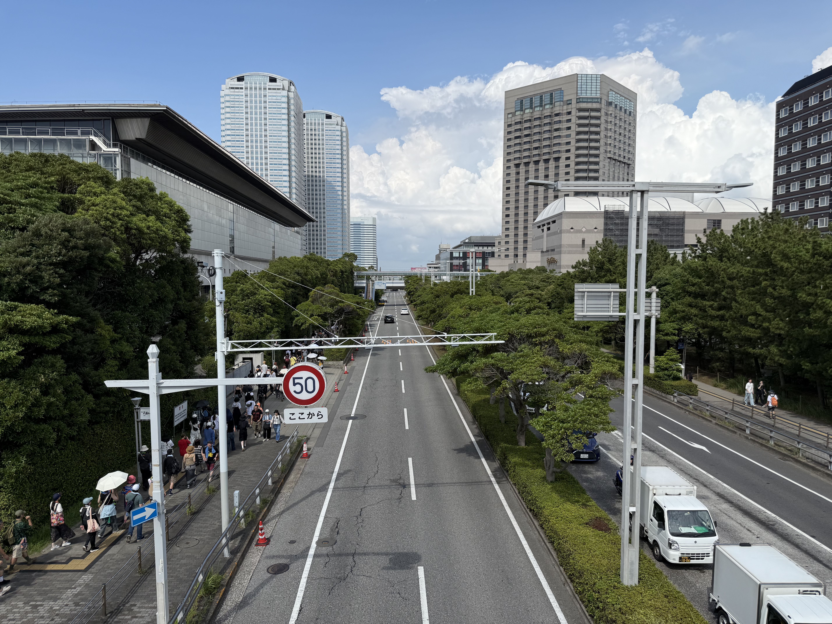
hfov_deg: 71.6
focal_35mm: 24
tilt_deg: -4.1
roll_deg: +0.0
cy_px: 312
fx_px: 577
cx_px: 416
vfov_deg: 56.8
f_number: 1.78
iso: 80
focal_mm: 6.76
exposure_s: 1/5714
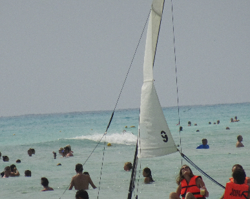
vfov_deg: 1.1
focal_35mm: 1417
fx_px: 10477
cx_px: 125
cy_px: 98
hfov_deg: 1.4
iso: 80
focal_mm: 119.94
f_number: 6.3
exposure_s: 1/800
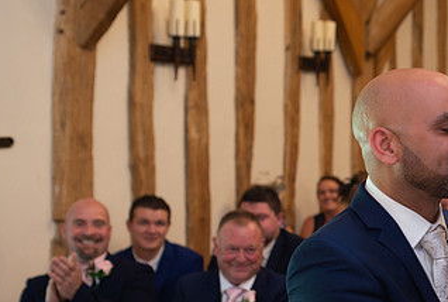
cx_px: 500
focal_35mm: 87
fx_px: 1086
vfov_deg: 15.8
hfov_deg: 22.0
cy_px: 195
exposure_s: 1/100
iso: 400
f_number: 2.8
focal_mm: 35
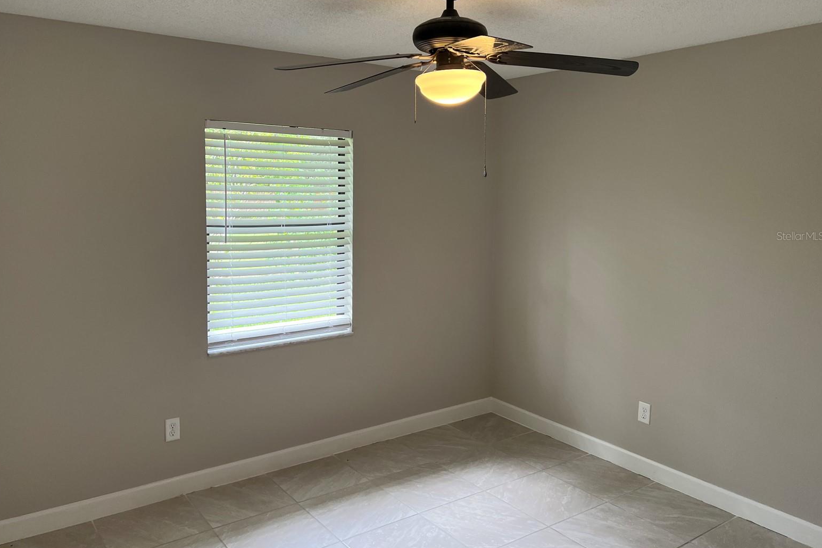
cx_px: 401
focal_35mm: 28
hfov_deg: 65.5
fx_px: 639
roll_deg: -0.1
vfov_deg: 46.3
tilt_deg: -4.2
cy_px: 236
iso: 100
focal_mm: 5.7
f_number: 1.5
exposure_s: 1/120
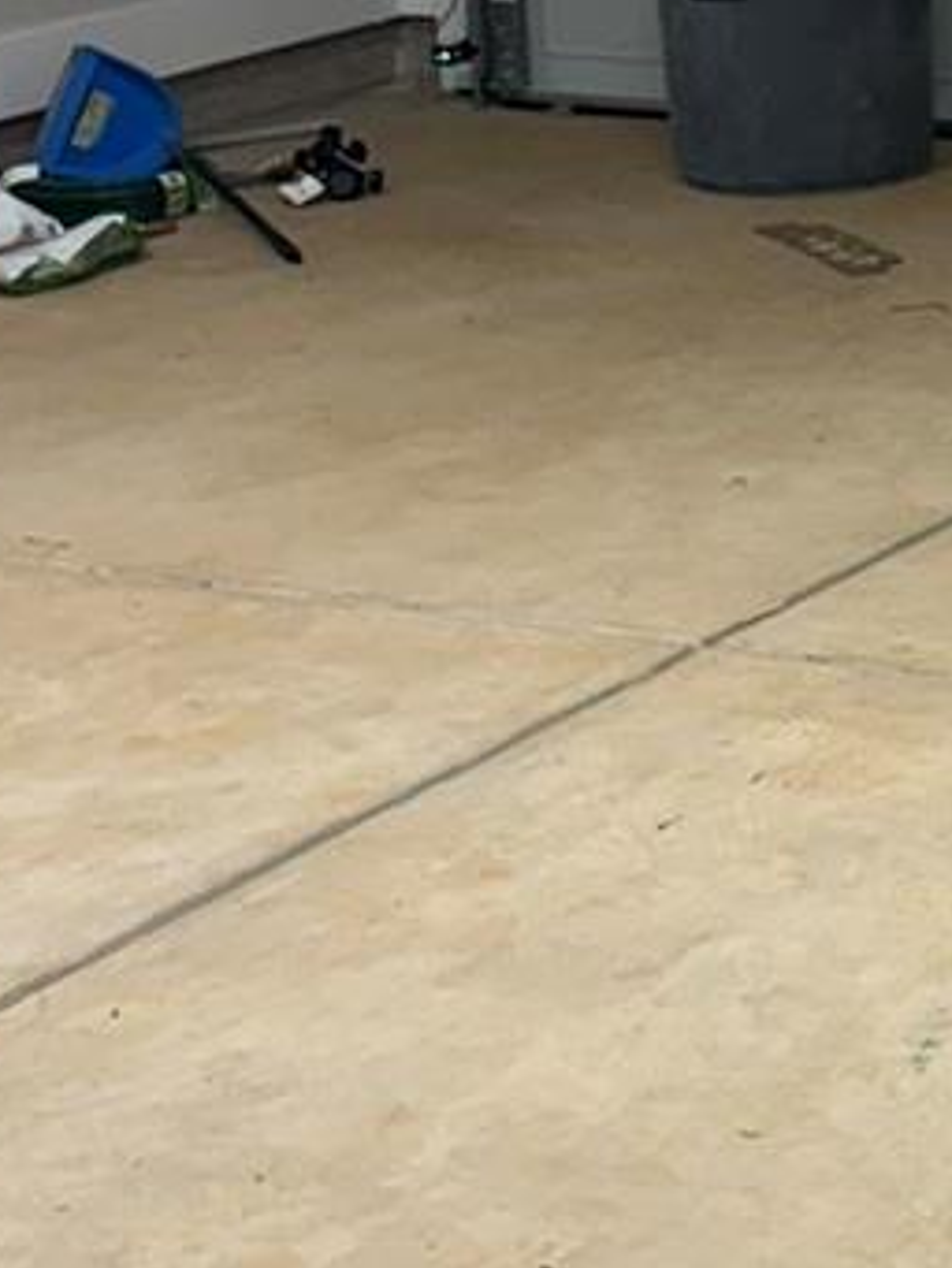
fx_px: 3958
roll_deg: +2.0
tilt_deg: -10.7
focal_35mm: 108
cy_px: 56
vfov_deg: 17.8
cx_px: 1432
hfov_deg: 13.0
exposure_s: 1/120
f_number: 1.78
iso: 200
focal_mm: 6.76
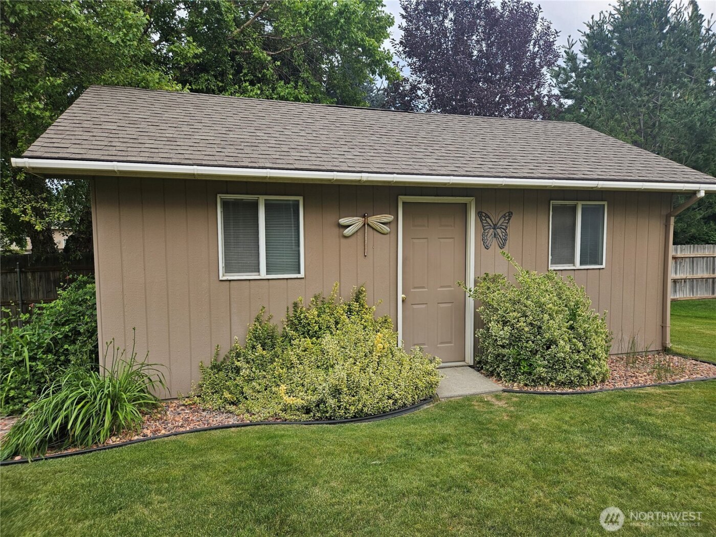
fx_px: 476
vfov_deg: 58.9
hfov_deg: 73.9
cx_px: 358
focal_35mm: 23
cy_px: 268
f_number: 1.8
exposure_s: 1/468
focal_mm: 5.4
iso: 40
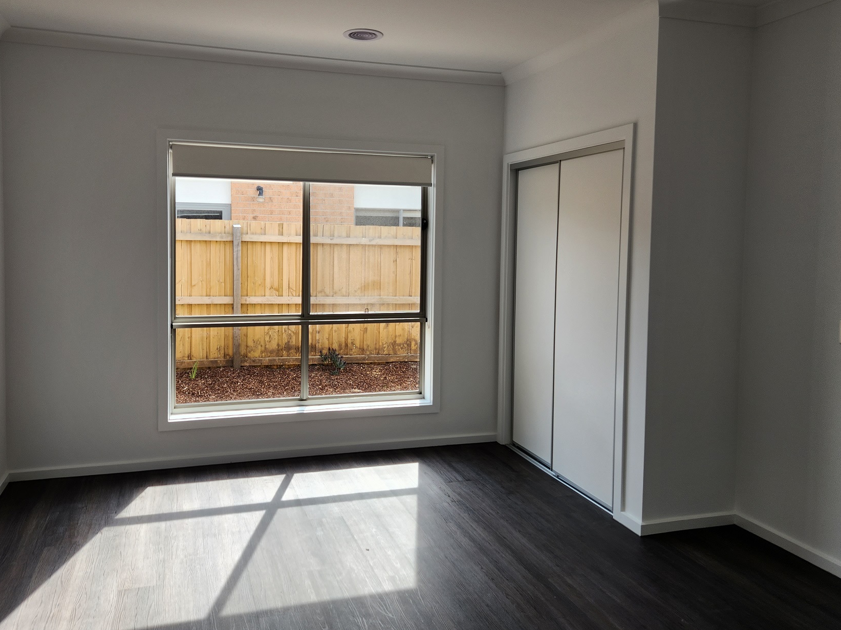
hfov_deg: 63.3
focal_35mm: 28
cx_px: 385
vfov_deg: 49.6
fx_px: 680
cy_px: 276
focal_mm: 5.4
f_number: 1.8
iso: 20
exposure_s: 1/227
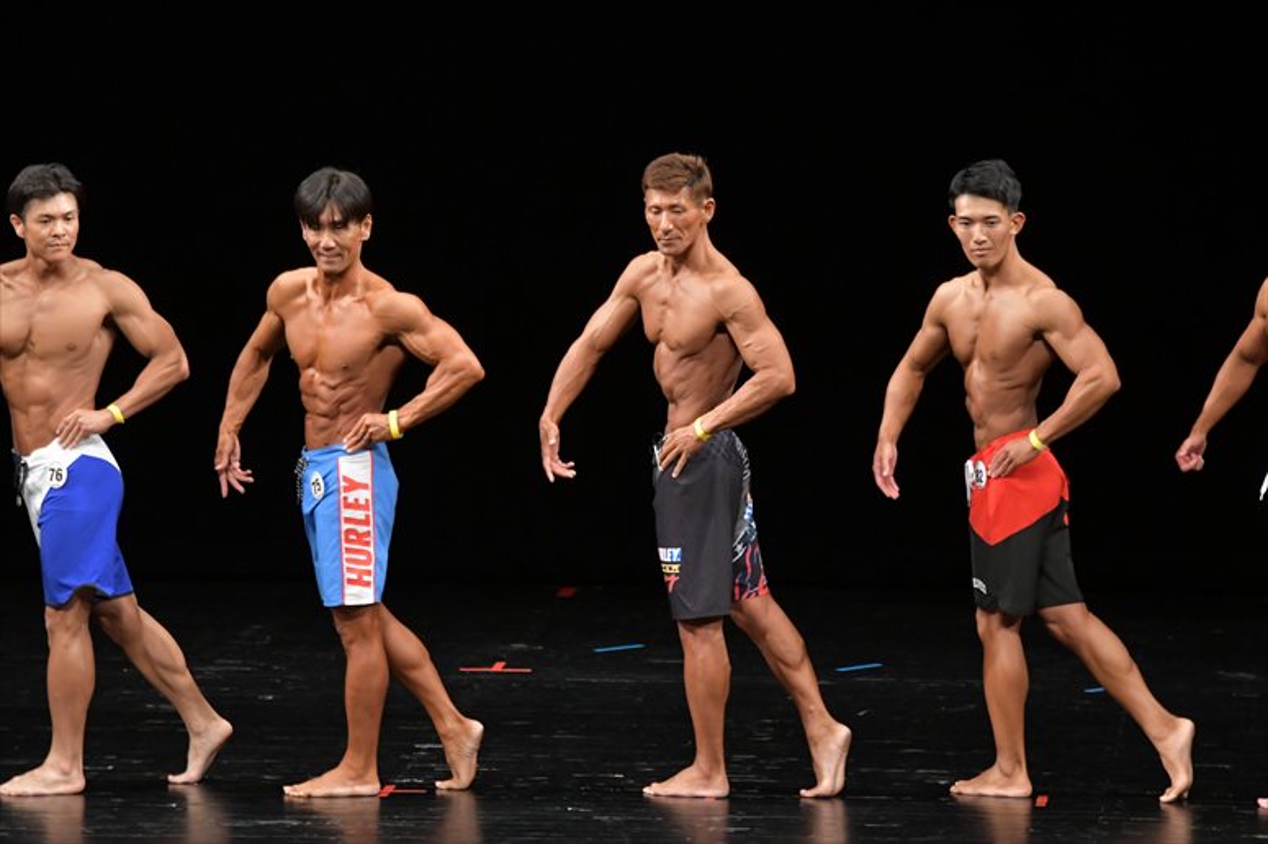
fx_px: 8449
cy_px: 422
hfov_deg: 8.6
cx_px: 634
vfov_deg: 5.7
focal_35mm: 240
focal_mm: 160
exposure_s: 1/400
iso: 3200
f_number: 5.6
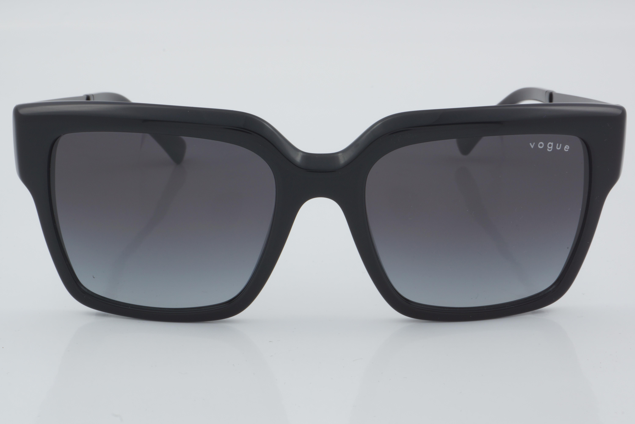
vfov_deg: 16.6
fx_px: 1455
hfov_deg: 24.6
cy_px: 212
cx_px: 318
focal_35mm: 82
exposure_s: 1/4
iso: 100
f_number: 32
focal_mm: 55
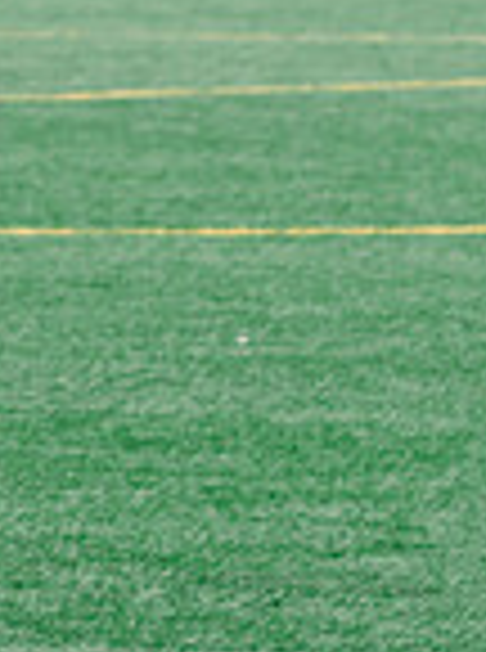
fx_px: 13858
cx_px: -734
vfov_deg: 2.7
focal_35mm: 737
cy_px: 170
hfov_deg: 2.0
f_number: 4.5
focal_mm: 95
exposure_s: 1/320
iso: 250
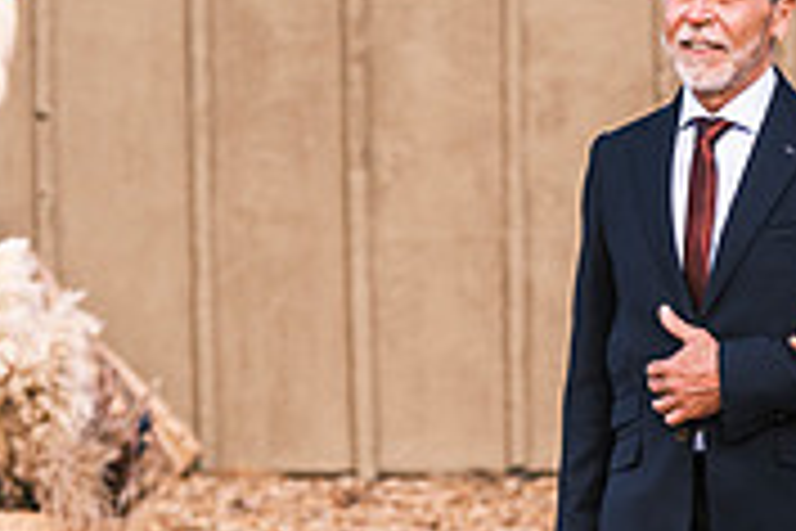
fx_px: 10657
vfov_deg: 2.8
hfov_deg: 4.3
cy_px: 592
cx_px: 729
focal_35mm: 482
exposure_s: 1/1100
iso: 400
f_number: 2.8
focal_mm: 98.2
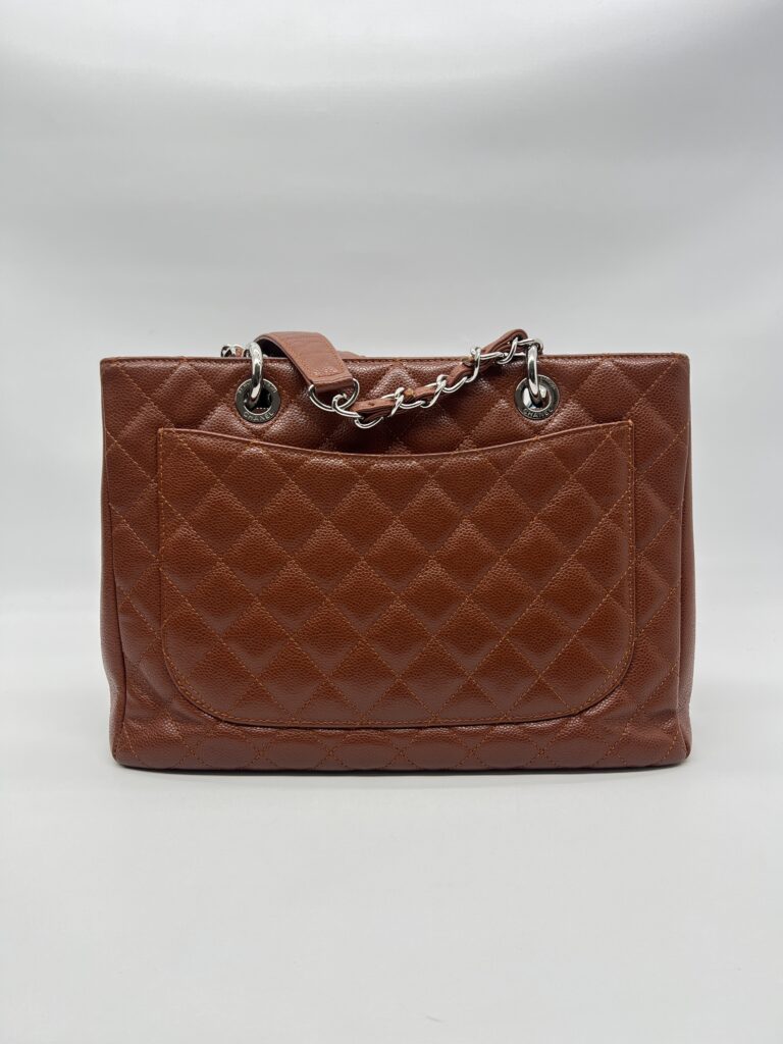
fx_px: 784
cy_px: 522
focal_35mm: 26
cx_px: 392
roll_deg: +0.7
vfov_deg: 67.3
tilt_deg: -11.5
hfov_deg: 53.1
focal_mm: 5.7
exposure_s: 1/159
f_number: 1.5
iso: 40
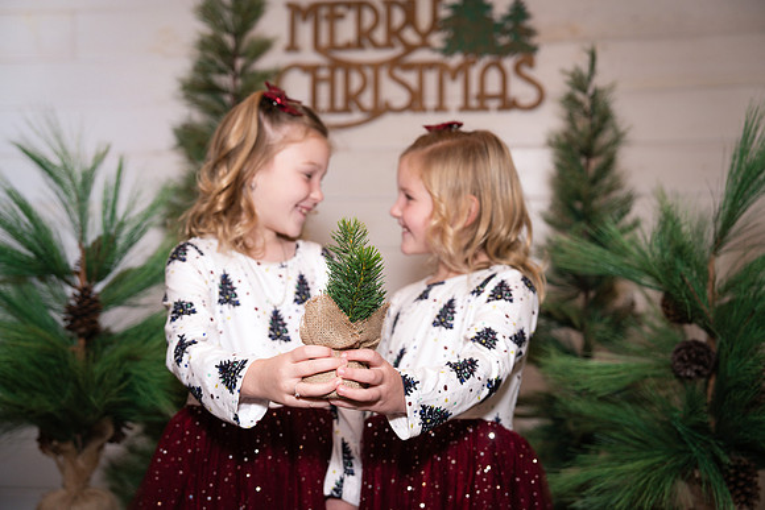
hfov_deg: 46.4
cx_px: 382
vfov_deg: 31.9
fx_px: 893
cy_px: 255
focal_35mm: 42
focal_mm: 42
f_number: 2.8
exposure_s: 1/250
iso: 640
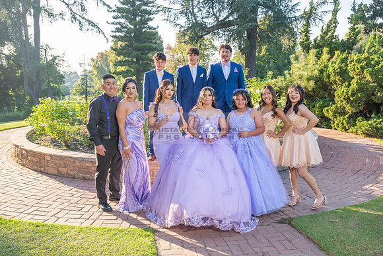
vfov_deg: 40.0
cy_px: 128
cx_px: 192
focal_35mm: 33
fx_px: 351
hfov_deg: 57.2
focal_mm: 33
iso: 200
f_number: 5.6
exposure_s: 1/200
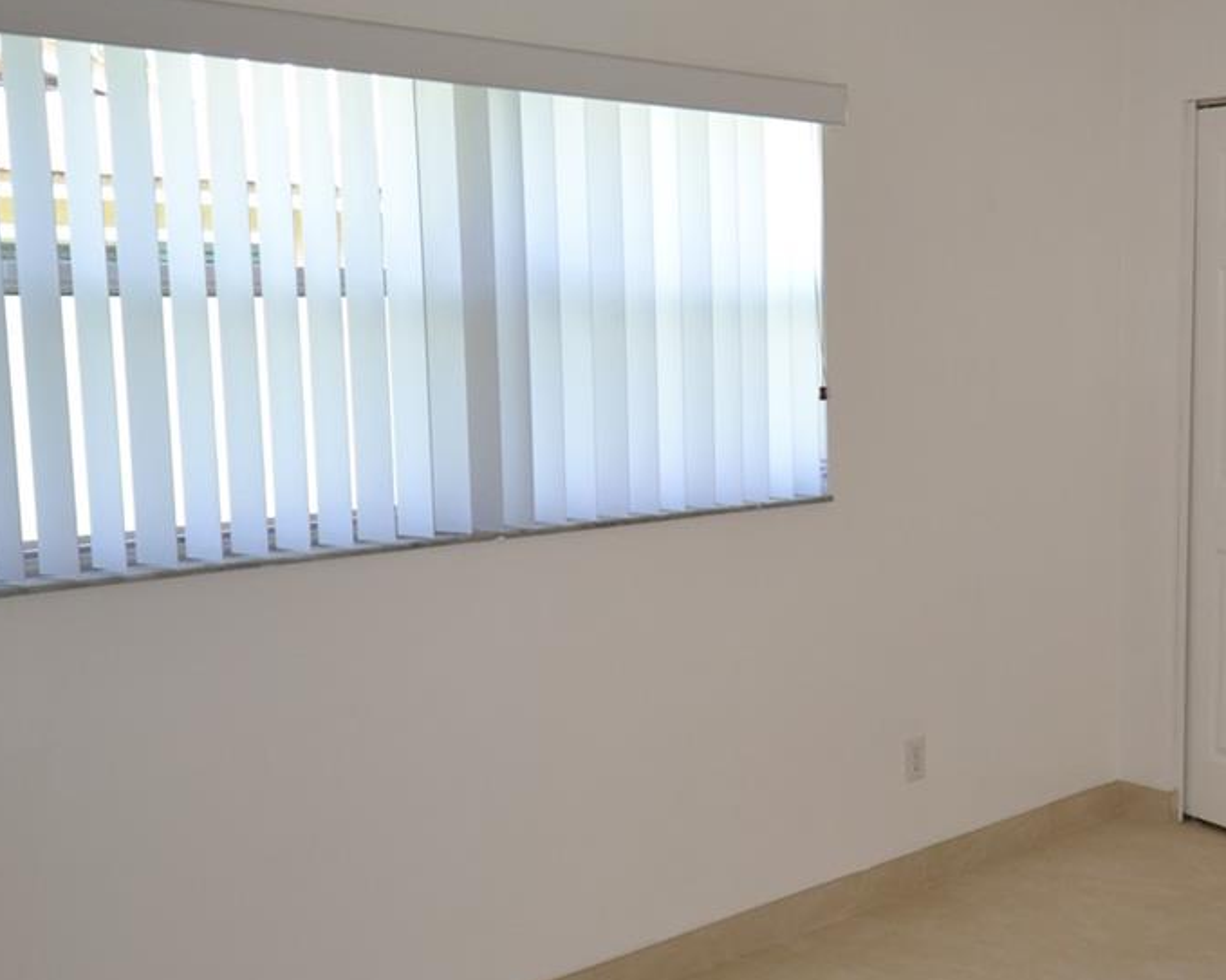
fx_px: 1564
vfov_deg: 34.8
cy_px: 540
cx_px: 1000
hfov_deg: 40.8
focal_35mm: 43
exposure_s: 1/125
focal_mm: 13
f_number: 4
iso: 320
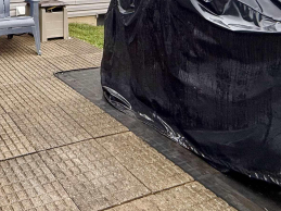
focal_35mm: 36
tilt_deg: -0.4
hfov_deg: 40.7
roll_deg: +0.8
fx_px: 292
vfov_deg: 32.1
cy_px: -49
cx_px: -32
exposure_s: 1/99
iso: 100
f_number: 2.2
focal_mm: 2.22
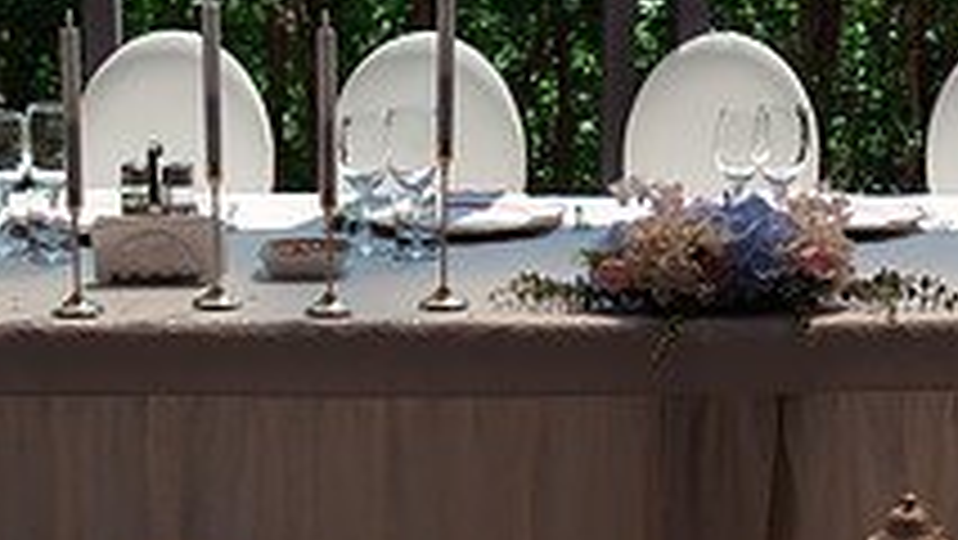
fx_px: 2643
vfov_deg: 11.7
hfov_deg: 20.4
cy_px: 317
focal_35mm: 104
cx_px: 693
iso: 125
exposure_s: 1/1000
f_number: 3.2
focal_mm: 35
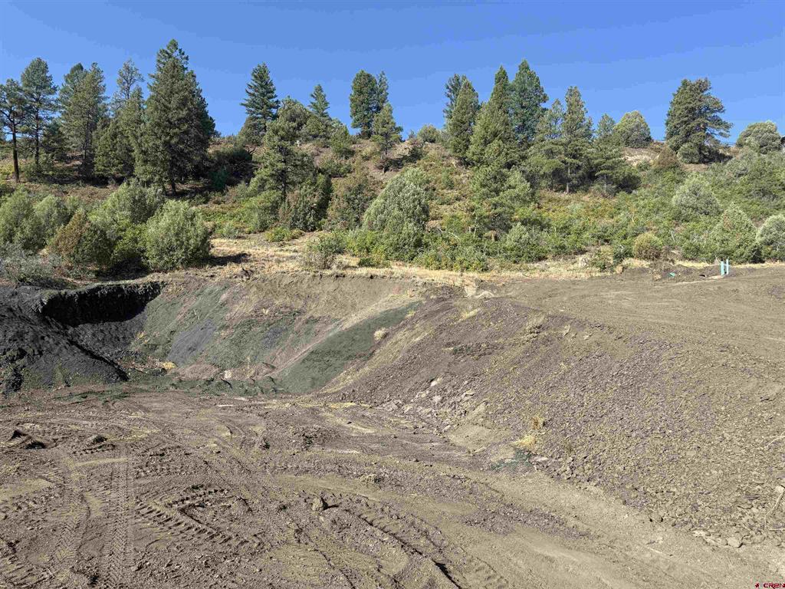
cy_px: 294
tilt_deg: +7.4
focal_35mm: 24
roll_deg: -1.0
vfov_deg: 56.8
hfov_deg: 71.6
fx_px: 544
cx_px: 392
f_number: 1.78
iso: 80
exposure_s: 1/2370
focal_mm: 6.76
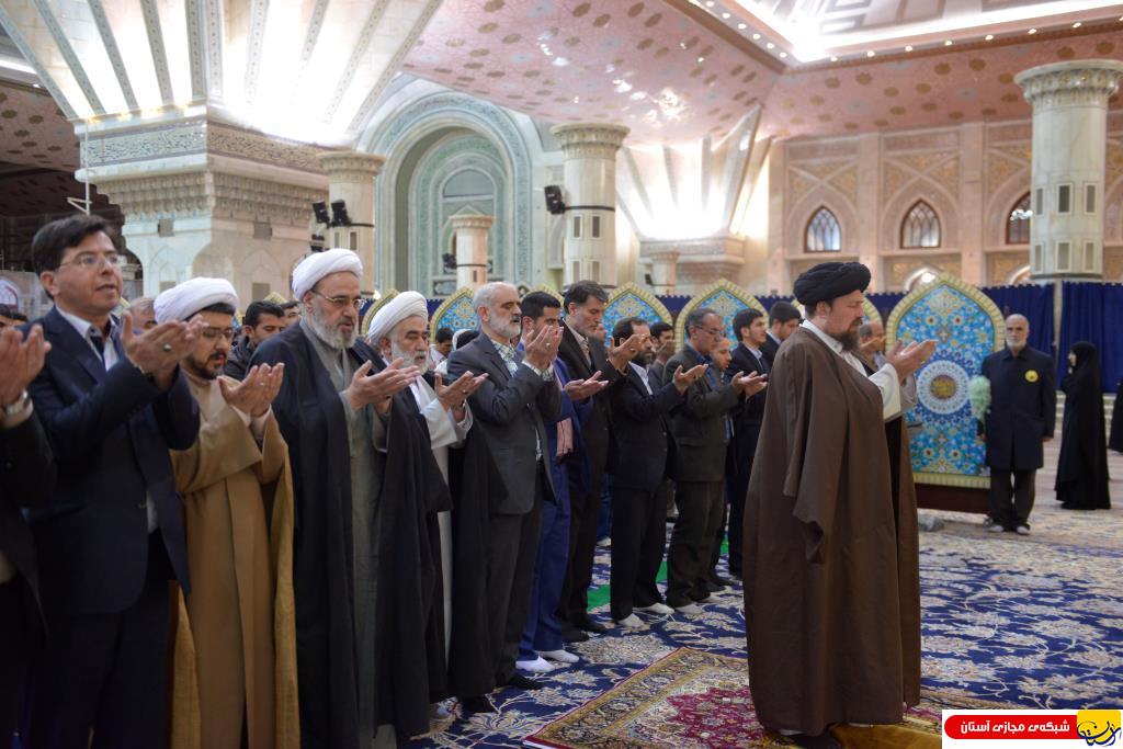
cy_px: 374
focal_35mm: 34
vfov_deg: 38.9
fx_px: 1061
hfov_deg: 55.8
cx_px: 562
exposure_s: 1/50
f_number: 2.8
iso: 2000
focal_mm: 34
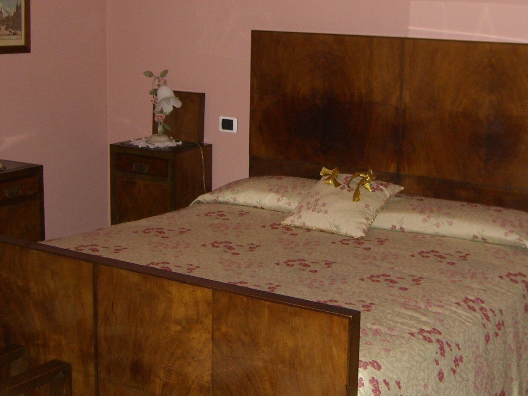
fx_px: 961
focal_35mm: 63
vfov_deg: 23.1
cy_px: 117
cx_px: 328
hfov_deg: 30.6
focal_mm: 7.9
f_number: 2.8
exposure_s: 1/60
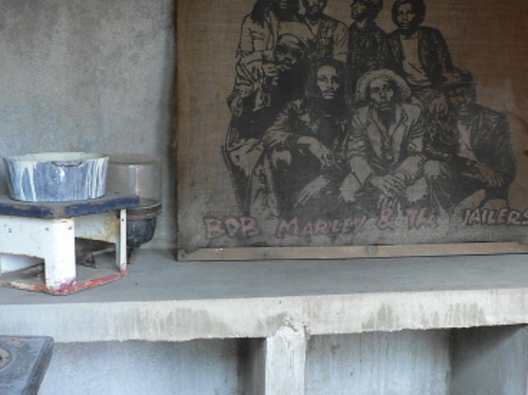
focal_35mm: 54
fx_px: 823
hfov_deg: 35.2
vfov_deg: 26.9
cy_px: 231
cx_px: 355
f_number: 2.8
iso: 150
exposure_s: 1/30
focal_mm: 6
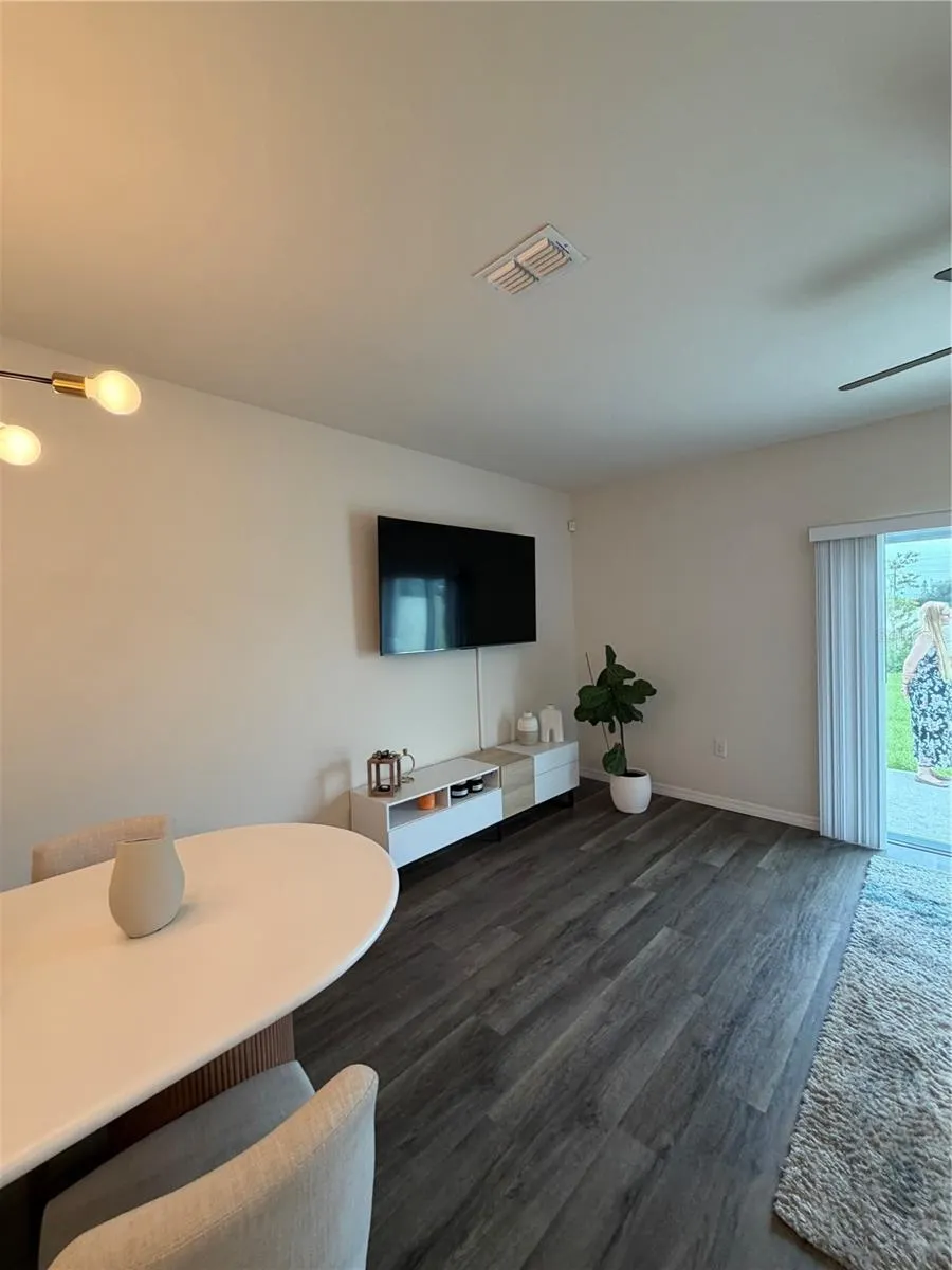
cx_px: 476
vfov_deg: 102.1
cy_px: 635
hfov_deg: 85.7
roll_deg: +1.5
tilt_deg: -0.8
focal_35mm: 14
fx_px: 513
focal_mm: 2.22
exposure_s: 1/60
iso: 250
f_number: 2.2
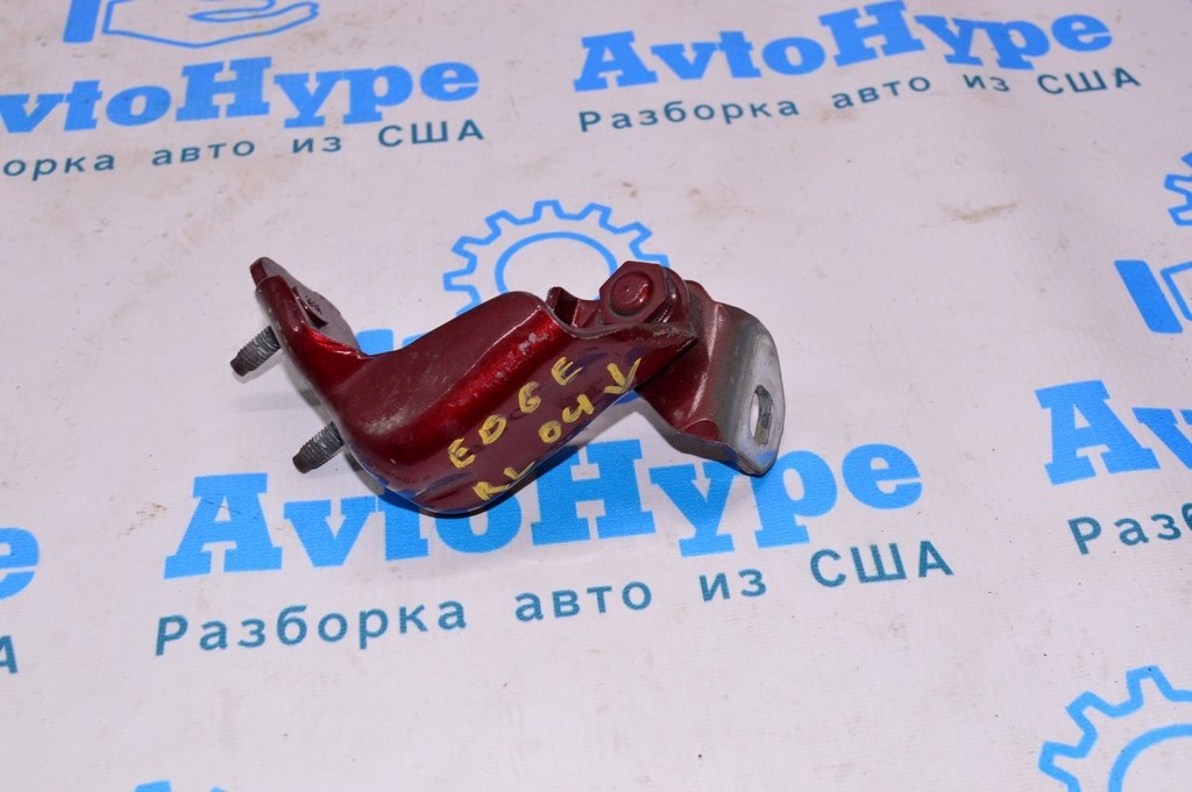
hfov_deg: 45.0
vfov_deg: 30.8
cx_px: 596
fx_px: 1439
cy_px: 396
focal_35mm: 44
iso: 1600
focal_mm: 29
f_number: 8
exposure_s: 1/160
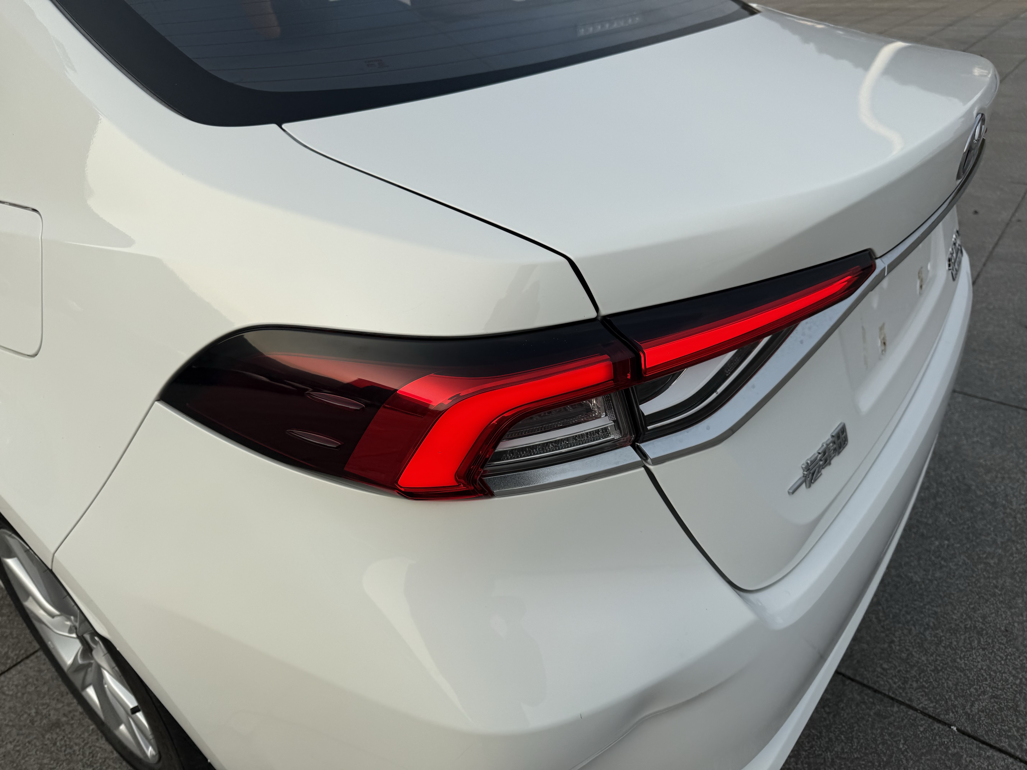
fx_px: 712
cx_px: 514
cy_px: 385
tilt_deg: -28.6
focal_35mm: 24
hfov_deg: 71.6
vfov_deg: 56.8
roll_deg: +5.9
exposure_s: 1/4405
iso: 80
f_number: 1.78
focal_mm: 6.76
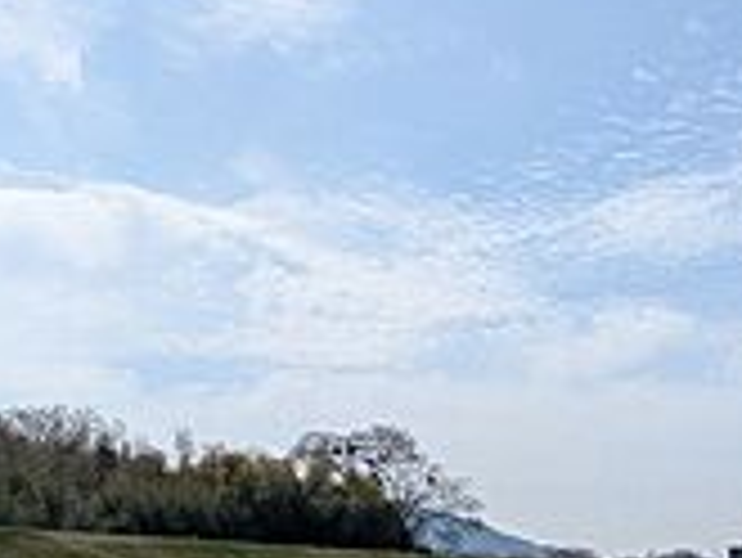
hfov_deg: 33.3
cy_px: 662
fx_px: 1094
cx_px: 791
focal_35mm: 51
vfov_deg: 25.7
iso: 65
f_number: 2.2
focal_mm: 1.83
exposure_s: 1/4016
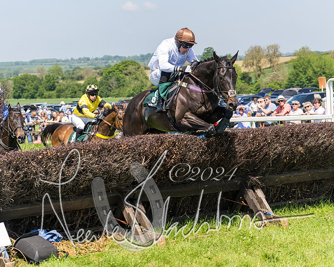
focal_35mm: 95
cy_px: 132
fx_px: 936
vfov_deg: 16.2
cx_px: 186
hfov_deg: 20.2
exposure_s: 1/1000
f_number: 5
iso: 200
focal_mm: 70
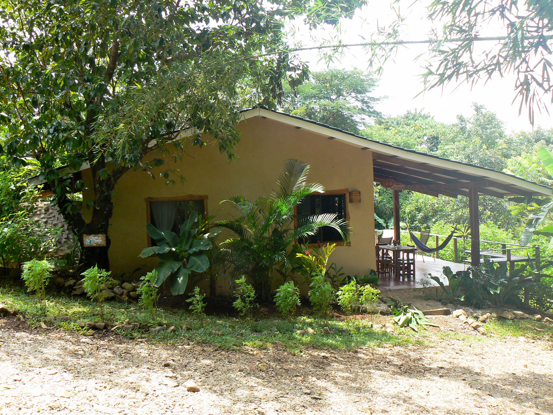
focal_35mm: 36
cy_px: 208
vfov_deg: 39.7
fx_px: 575
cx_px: 276
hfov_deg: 51.4
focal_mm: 6
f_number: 5.6
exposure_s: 1/100
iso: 80
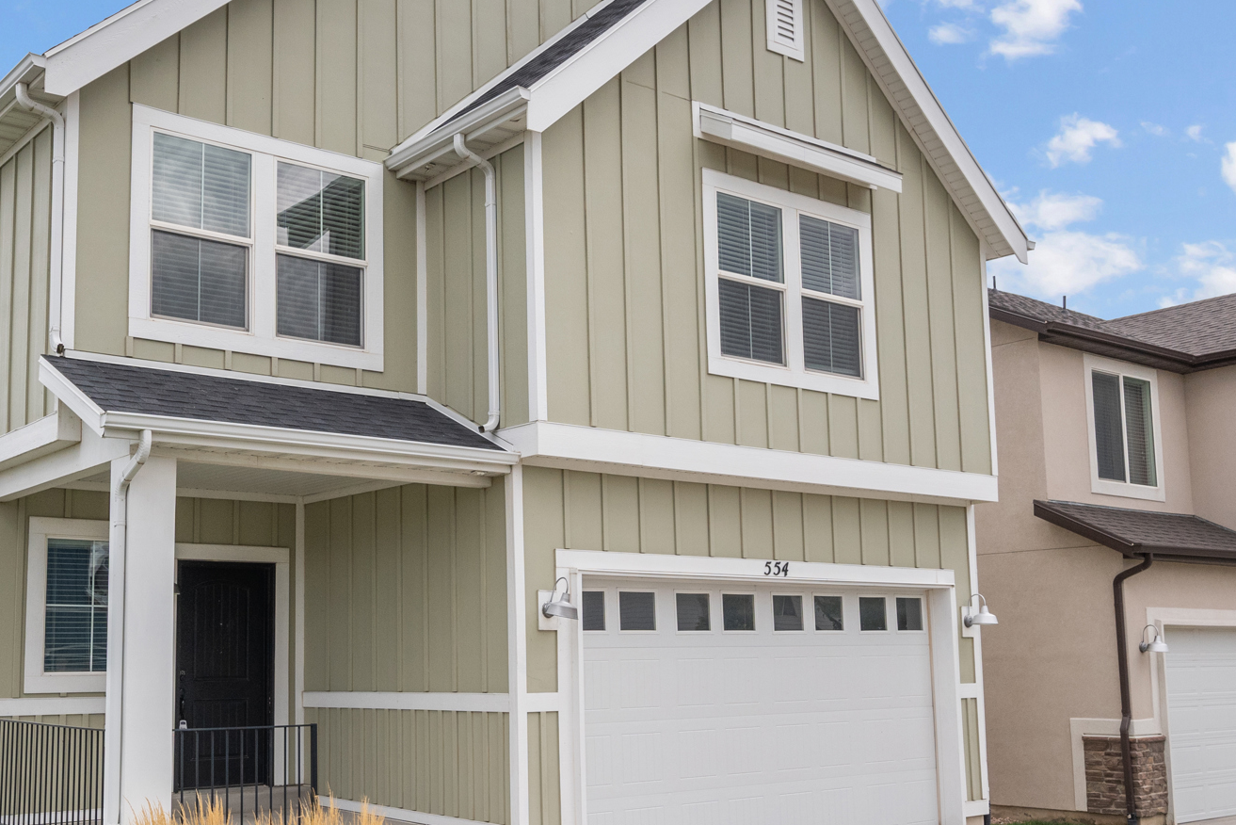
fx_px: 1374
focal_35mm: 40
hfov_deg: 48.0
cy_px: 495
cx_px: 459
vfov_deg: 33.3
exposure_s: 1/400
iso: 800
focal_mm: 21
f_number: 8
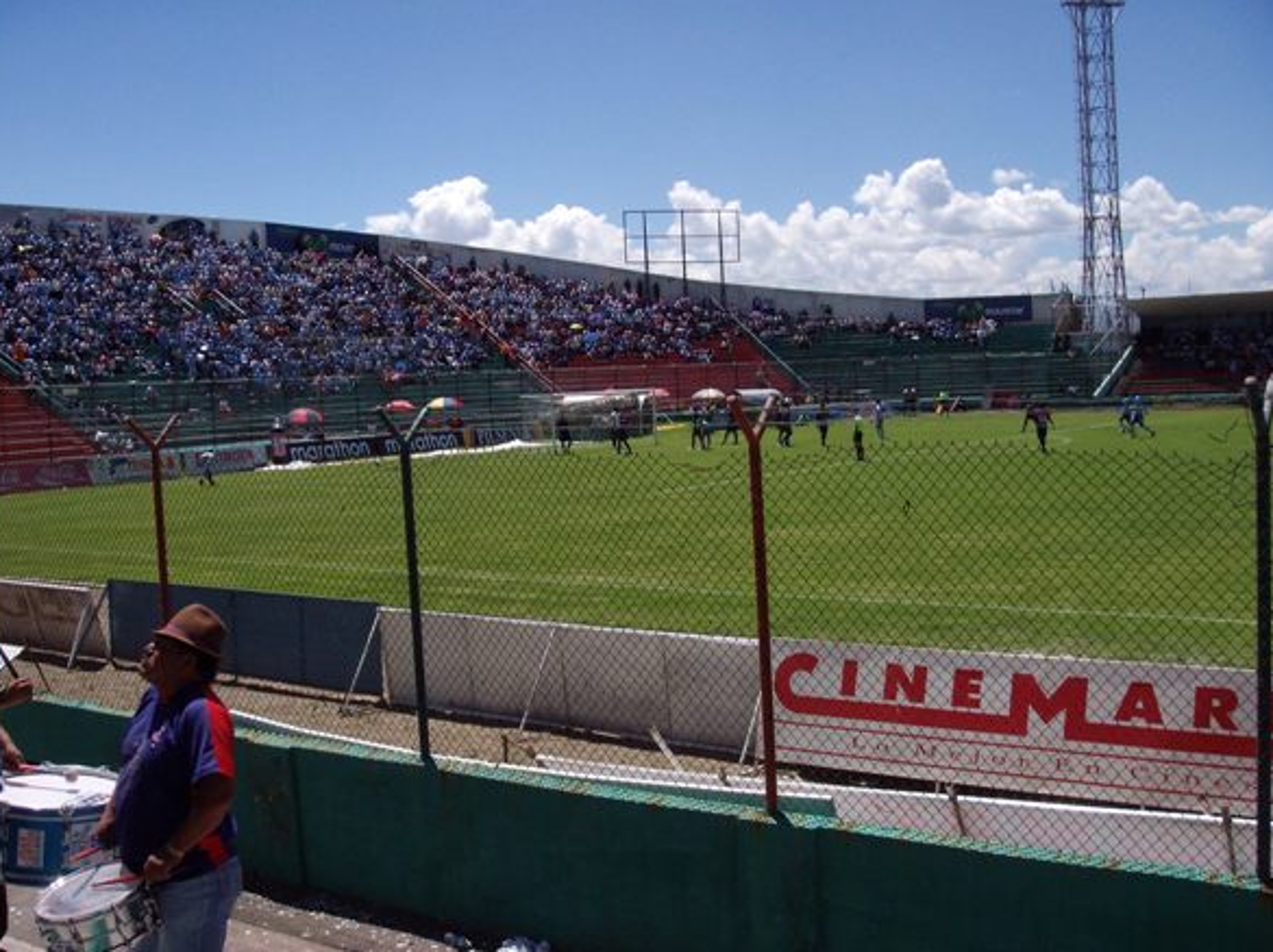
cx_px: 629
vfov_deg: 36.8
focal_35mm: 39
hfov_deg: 47.9
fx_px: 1433
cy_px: 467
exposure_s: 1/1000
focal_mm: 6.4
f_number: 5.7
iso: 100
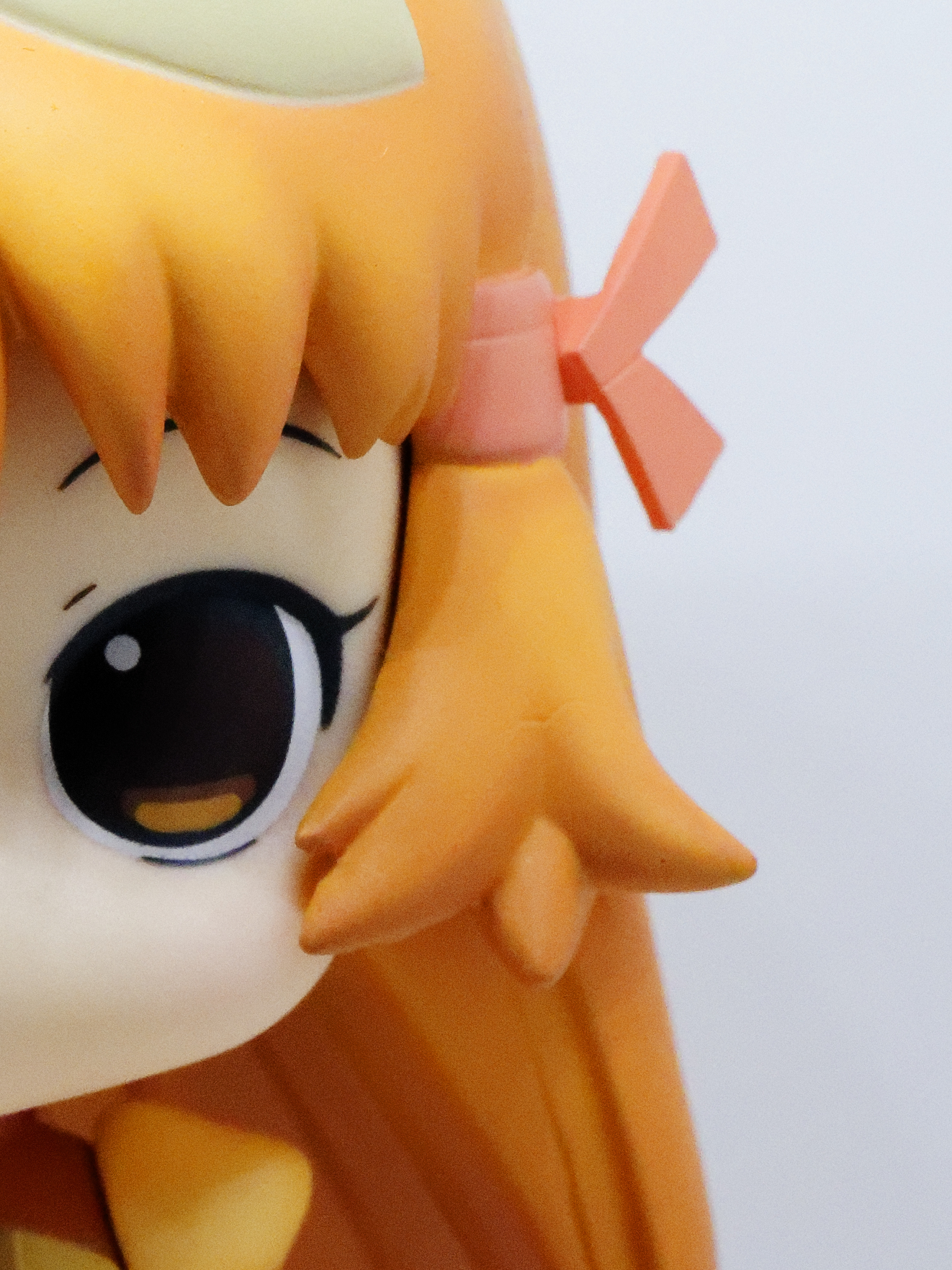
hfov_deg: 4.2
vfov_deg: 5.6
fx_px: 12941
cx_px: -189
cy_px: 1110
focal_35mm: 353
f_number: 8
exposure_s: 1/250
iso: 1600
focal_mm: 60
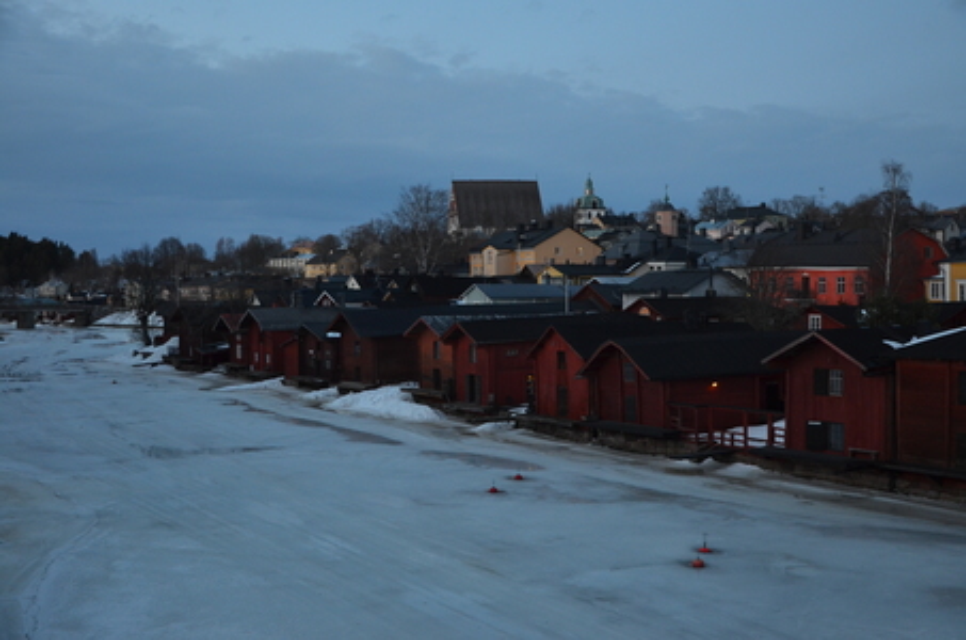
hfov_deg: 46.5
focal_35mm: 42
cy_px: 320
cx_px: 483
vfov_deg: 31.8
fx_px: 1125
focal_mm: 28
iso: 800
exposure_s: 1/40
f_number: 4
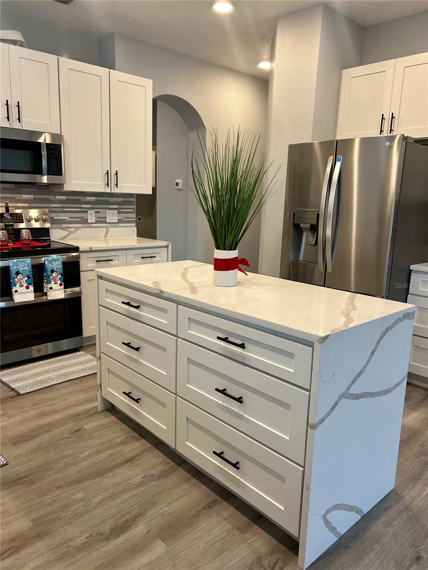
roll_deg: -2.5
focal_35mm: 26
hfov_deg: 53.1
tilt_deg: -9.7
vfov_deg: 67.3
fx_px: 429
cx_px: 214
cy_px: 285
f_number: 1.5
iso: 125
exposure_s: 1/120
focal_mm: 5.7
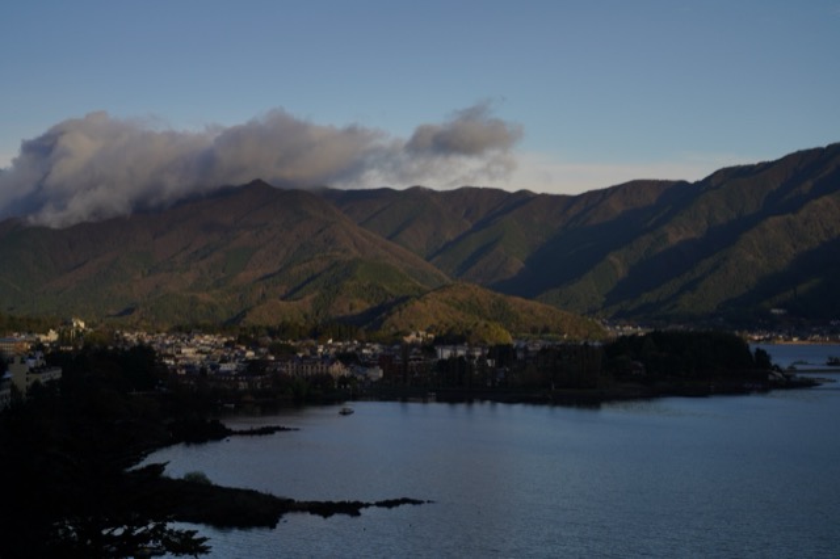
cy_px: 280
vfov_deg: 23.8
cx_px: 420
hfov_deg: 35.1
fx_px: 1329
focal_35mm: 57
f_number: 14
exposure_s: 1/100
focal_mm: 57
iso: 100
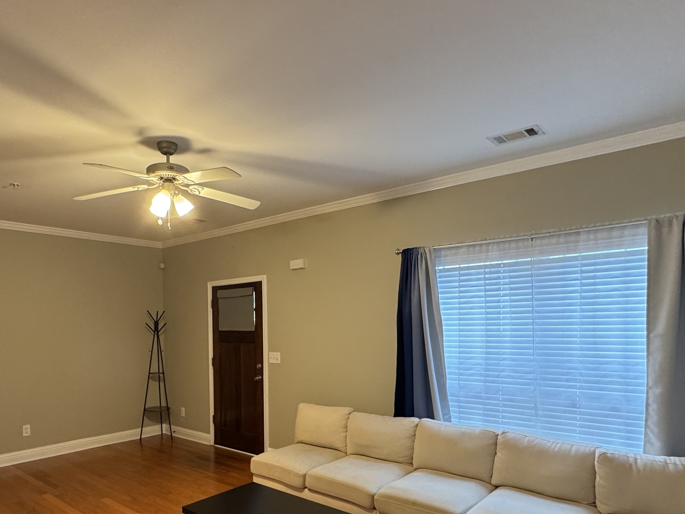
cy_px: 337
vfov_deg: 55.8
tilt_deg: -1.9
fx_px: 475
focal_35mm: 24
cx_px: 279
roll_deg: +0.6
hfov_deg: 71.0
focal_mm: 2.22
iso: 320
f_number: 2.2
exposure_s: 1/120
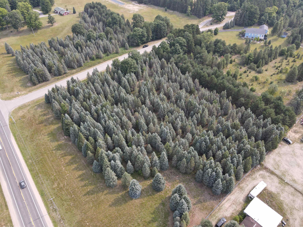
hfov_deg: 71.6
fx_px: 210
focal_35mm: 24
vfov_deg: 56.8
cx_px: 152
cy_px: 114
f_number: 2.8
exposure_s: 1/200
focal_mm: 4.5
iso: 110
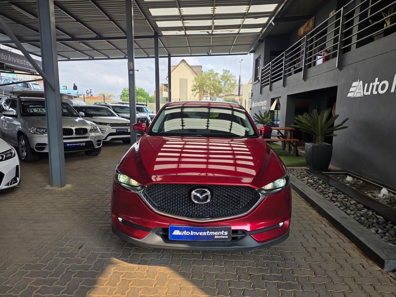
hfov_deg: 73.9
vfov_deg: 58.9
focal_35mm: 23
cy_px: 148
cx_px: 198
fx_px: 263
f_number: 1.7
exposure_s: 1/1709
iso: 80
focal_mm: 6.25
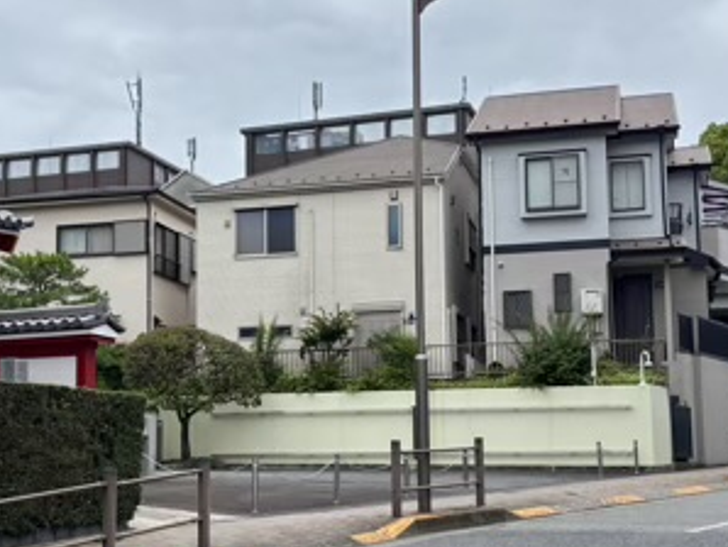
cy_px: 326
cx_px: 249
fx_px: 1284
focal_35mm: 61
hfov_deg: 31.4
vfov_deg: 24.0
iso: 50
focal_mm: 5.96
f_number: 1.6
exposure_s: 1/3021
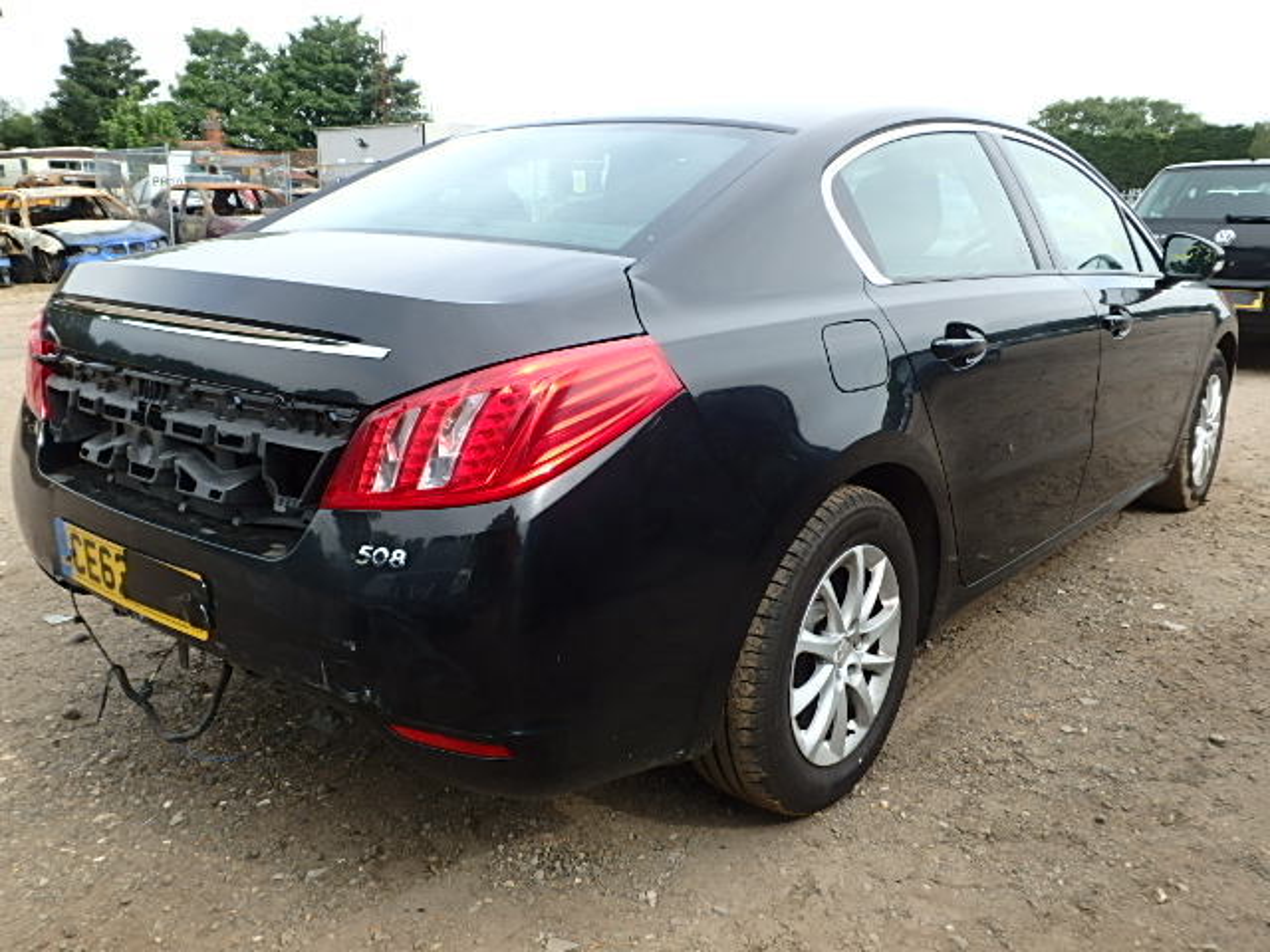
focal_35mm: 29
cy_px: 476
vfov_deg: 48.2
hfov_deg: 61.7
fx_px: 1064
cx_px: 635
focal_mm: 5.2
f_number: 4.6
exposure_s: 1/200
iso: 125
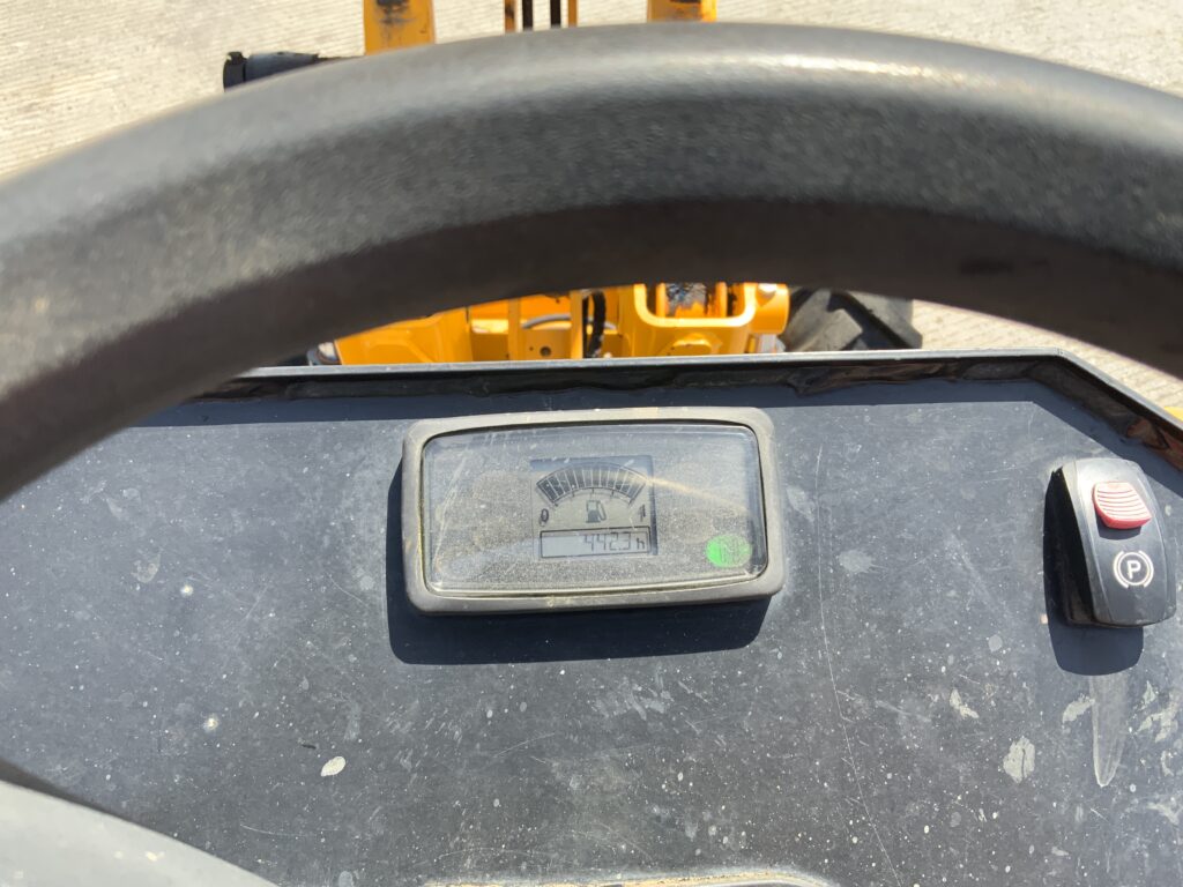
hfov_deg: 61.7
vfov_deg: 48.2
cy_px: 444
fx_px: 991
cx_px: 592
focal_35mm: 29
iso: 16
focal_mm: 3
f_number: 1.8
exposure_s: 1/380
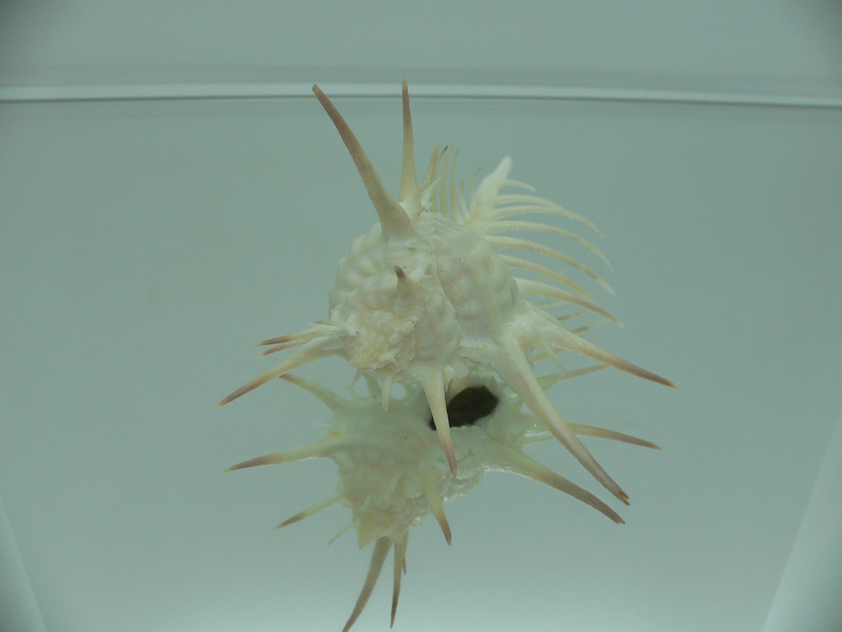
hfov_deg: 52.6
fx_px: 851
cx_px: 421
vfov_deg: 40.7
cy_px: 316
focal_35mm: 35
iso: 80
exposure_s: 1/80
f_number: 2.8
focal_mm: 4.6
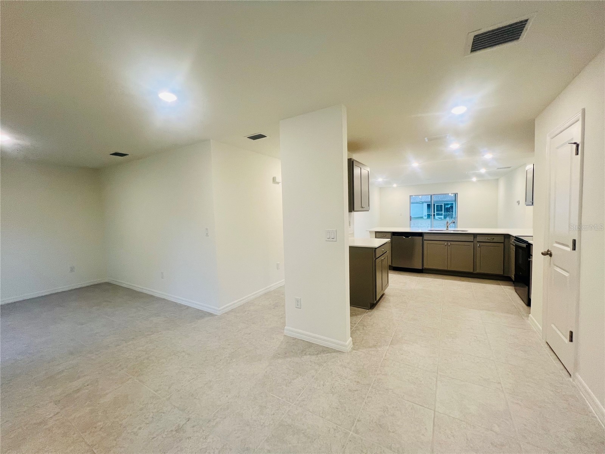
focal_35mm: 13
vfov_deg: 89.9
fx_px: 227
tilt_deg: -3.5
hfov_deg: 106.2
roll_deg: +2.1
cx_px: 302
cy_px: 227
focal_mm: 1.57
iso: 160
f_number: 1.8
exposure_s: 1/120
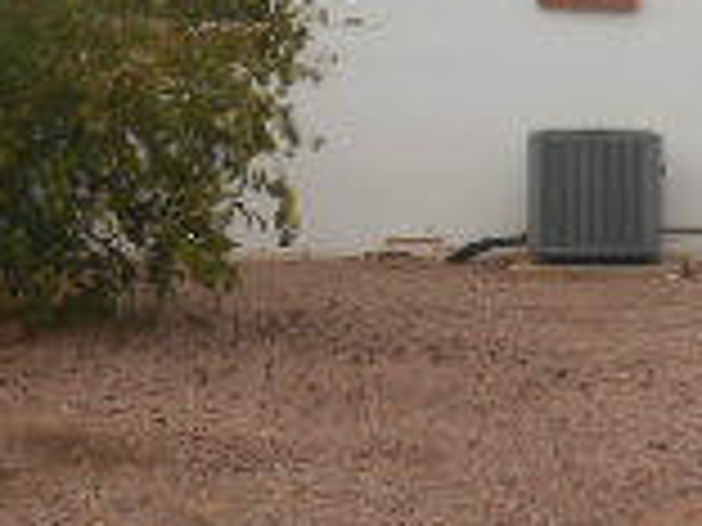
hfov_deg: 14.6
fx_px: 2576
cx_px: 1004
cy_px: 225
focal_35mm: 127
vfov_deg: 11.7
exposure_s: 1/100
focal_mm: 5.5
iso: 80
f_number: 3.6
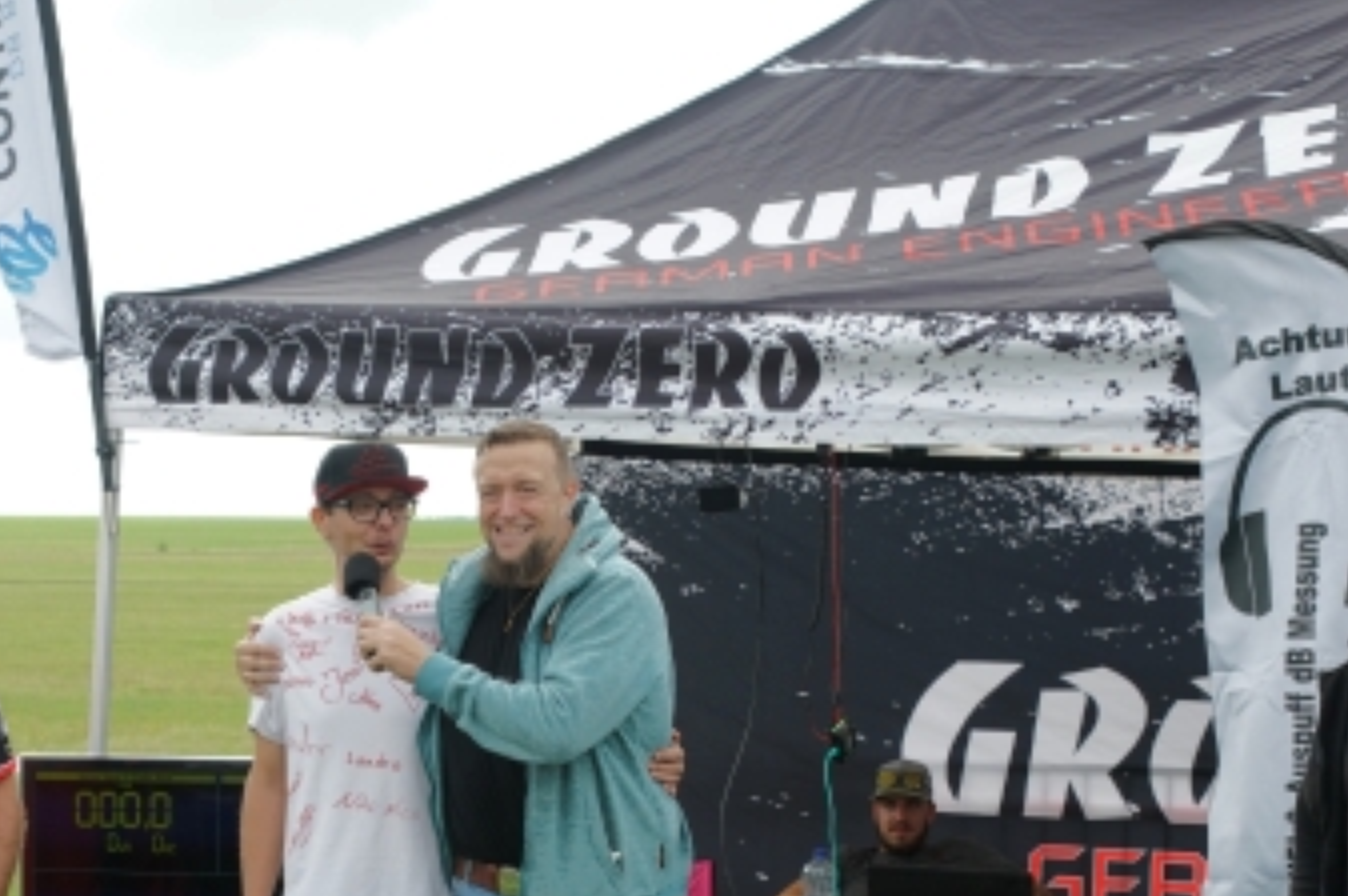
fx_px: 3554
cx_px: 488
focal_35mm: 95
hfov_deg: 21.4
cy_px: 862
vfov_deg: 14.2
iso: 250
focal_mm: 40
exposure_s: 1/320
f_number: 6.3
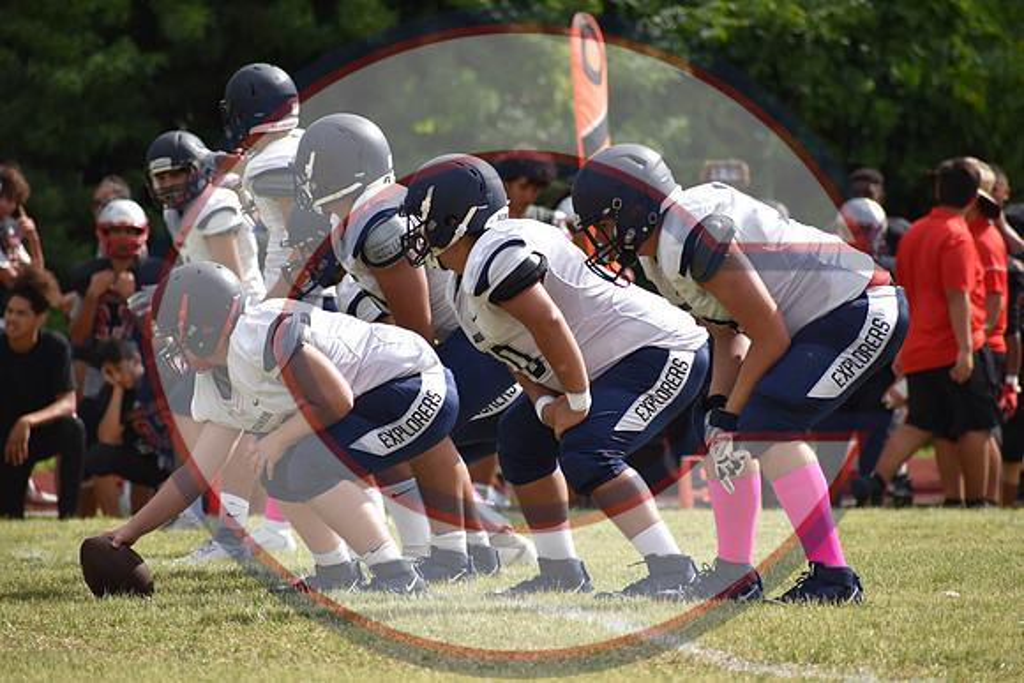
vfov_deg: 3.5
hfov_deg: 5.3
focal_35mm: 390
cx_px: 512
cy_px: 342
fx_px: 11095
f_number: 6
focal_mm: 260
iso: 400
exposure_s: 1/1600
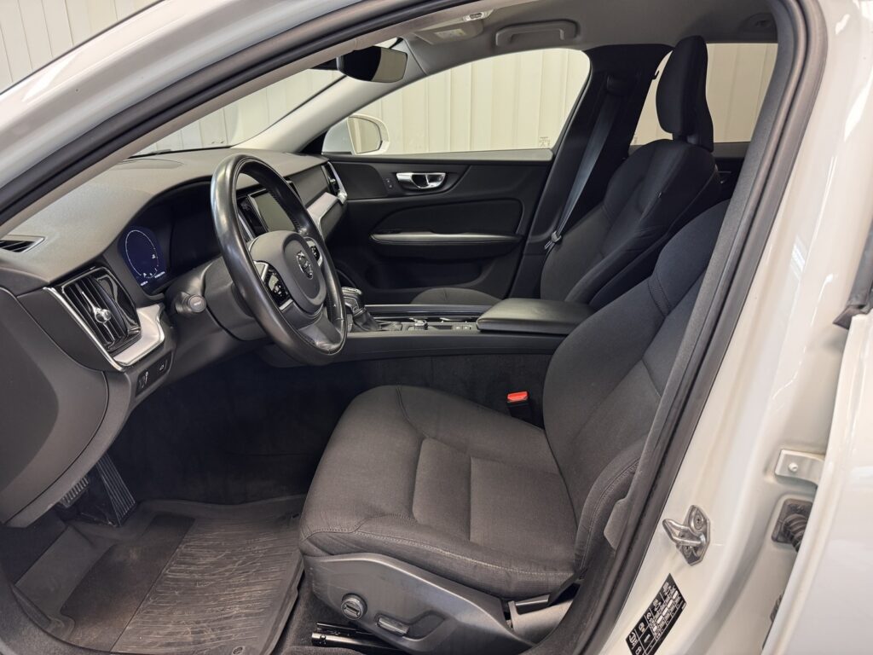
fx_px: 605
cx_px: 436
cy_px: 328
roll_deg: -0.3
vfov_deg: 56.8
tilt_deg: -19.8
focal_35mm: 24
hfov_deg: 71.6
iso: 250
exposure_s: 1/50
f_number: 1.78
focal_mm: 6.76
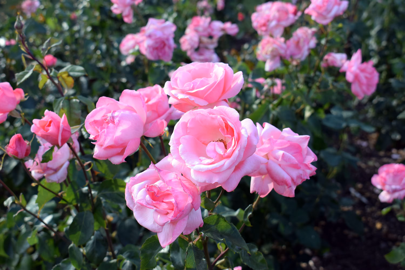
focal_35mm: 57
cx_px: 202
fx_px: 641
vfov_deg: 23.8
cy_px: 135
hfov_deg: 35.1
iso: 320
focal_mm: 38
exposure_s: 1/250
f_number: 8
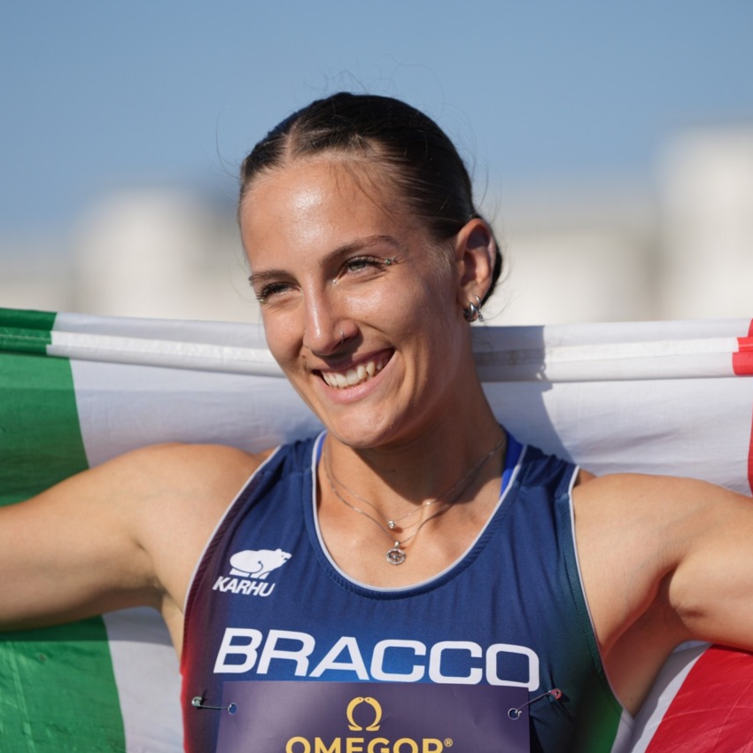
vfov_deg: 6.8
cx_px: 423
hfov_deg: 6.8
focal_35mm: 256
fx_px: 6300
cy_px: 376
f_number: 2.8
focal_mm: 200
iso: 100
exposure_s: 1/3200
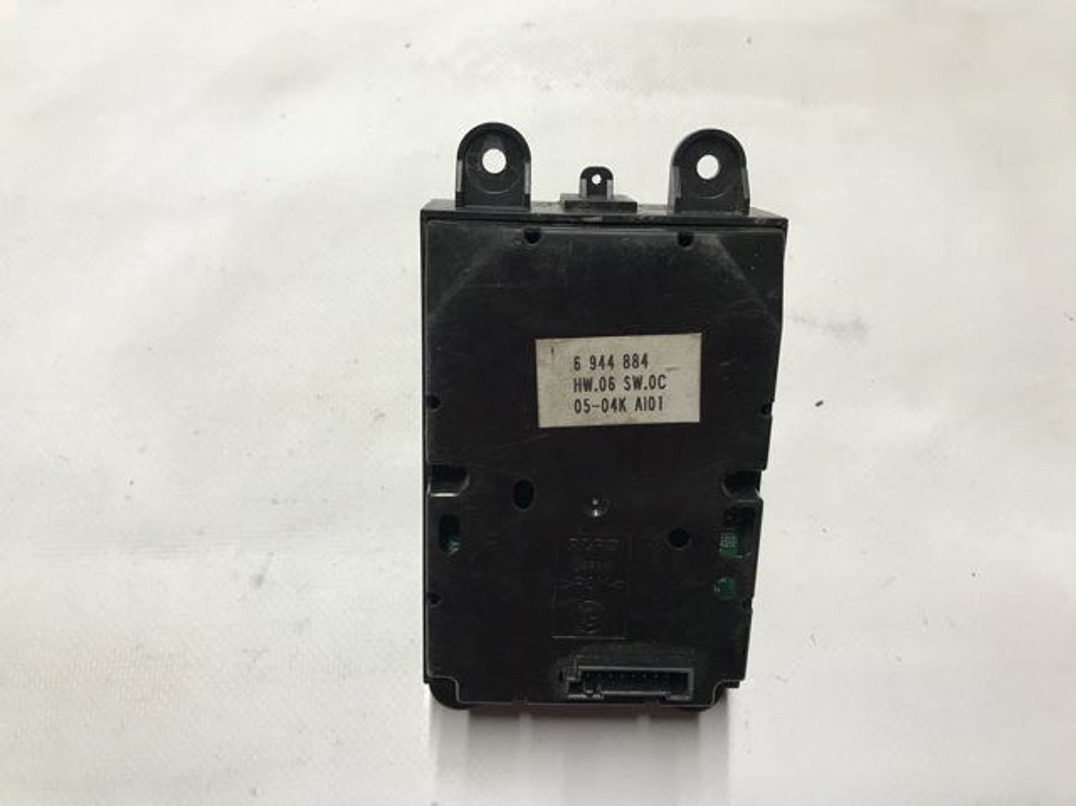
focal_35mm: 28
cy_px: 403
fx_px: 870
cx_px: 538
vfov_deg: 49.7
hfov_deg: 63.5
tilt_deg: -67.8
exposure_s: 1/33
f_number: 1.8
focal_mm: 3.99
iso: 25
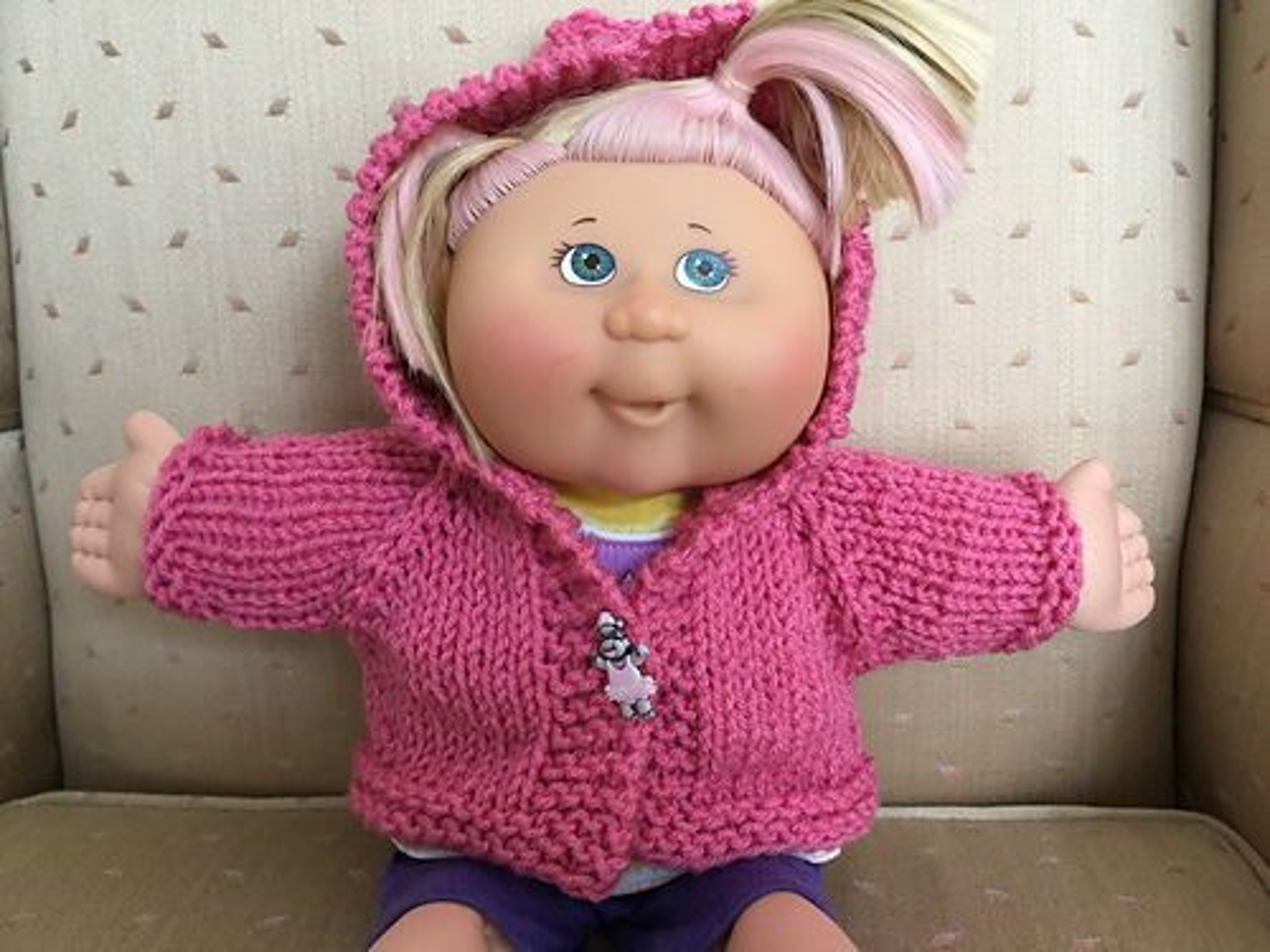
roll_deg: +2.0
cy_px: 476
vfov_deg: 48.2
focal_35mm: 29
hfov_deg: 61.7
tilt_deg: -26.0
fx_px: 1064
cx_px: 635
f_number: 2.2
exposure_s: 1/30
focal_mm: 4.15
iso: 100
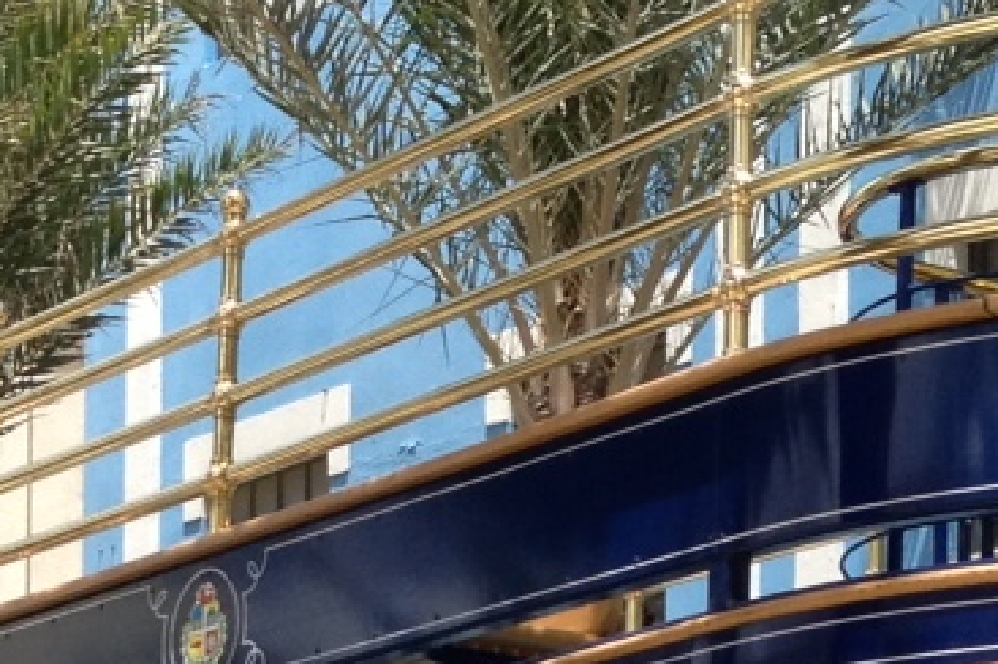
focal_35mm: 162
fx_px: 4487
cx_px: 239
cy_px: 1317
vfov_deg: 8.1
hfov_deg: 12.7
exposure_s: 1/1200
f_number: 2.4
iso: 50
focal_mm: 4.28
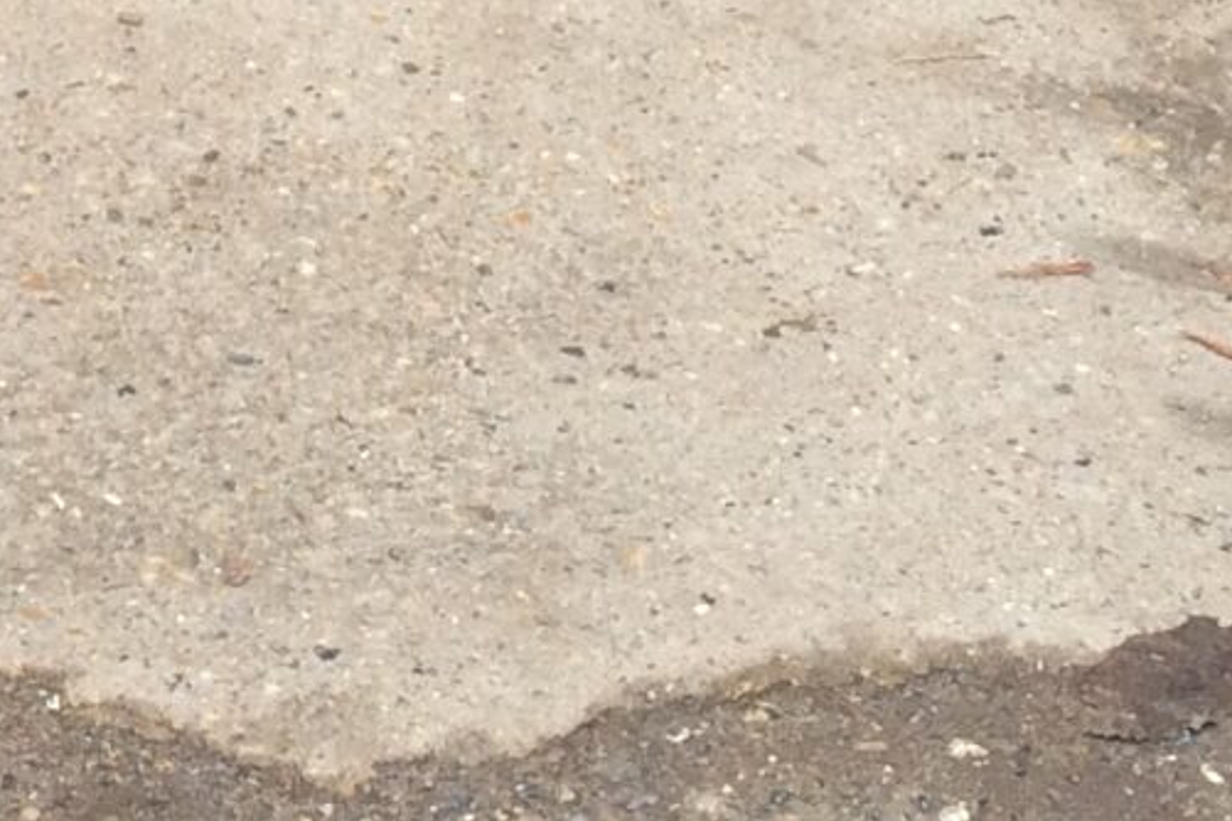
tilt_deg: -14.8
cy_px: -1104
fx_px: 5270
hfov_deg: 13.2
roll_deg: -0.6
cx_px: 57
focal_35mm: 154
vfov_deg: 8.2
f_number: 2.2
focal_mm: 4.15
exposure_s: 1/134
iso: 32
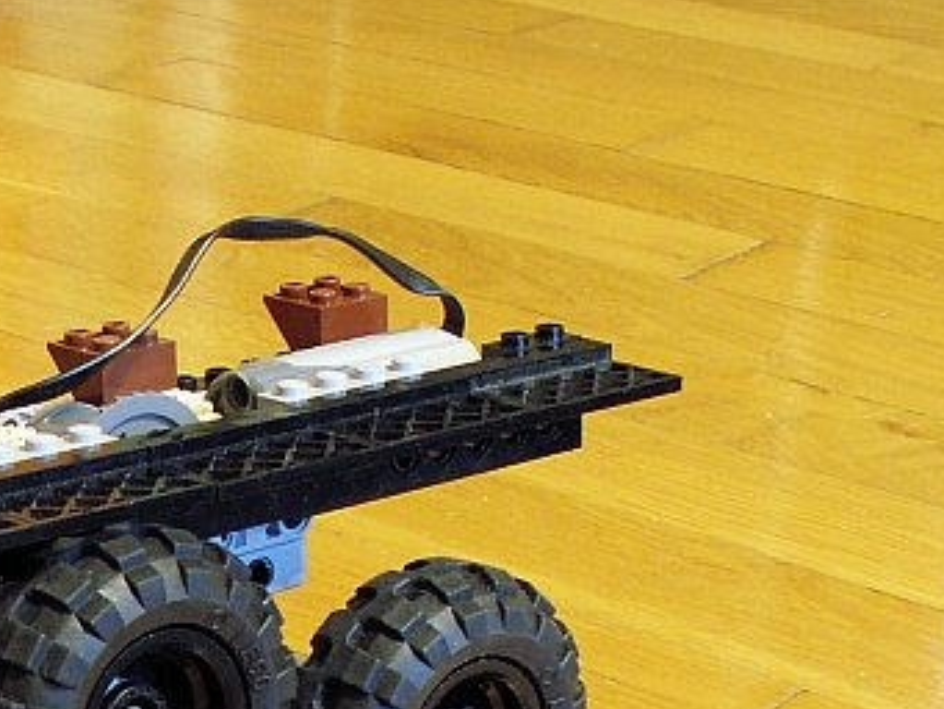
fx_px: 2864
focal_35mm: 105
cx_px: -221
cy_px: 665
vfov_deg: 13.9
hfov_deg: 17.7
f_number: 4
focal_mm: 5.86
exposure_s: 1
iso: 100
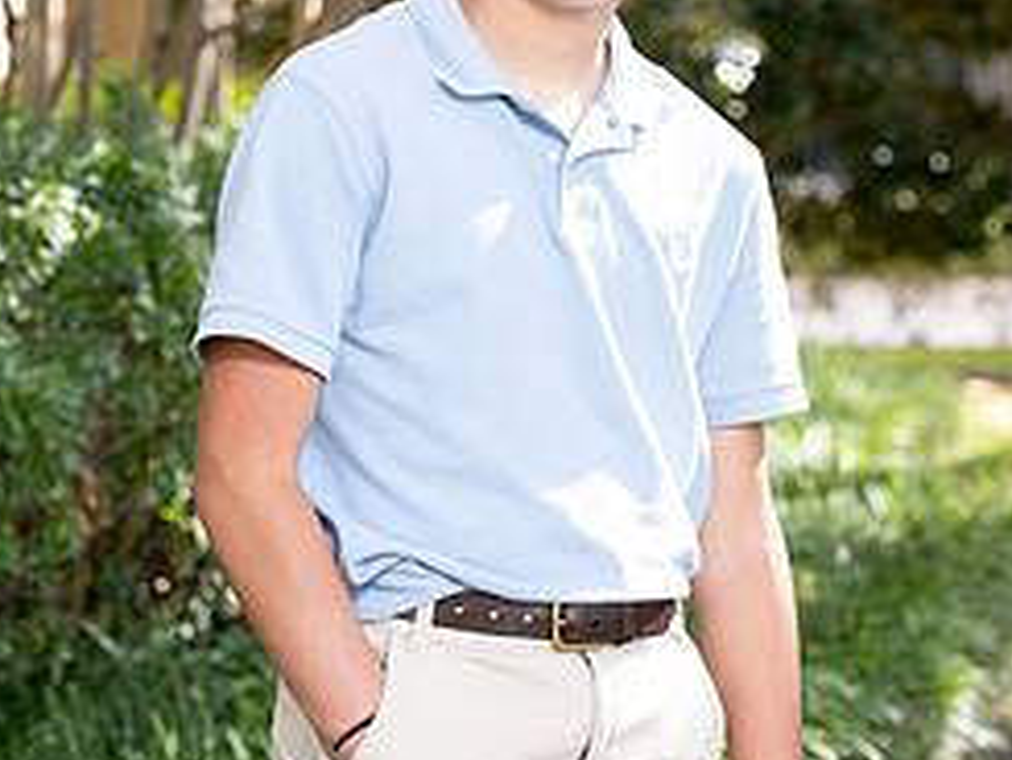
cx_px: 487
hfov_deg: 9.3
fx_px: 6201
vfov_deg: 7.0
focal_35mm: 212
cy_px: 326
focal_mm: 120
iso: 400
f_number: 6.3
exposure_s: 1/160
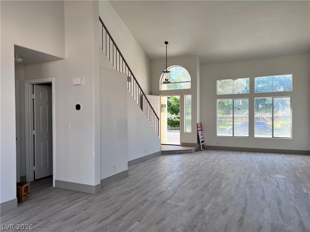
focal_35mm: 26
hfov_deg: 67.3
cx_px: 155
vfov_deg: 53.1
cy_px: 116
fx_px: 233
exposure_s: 1/371
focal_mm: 5.7
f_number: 1.5
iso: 50
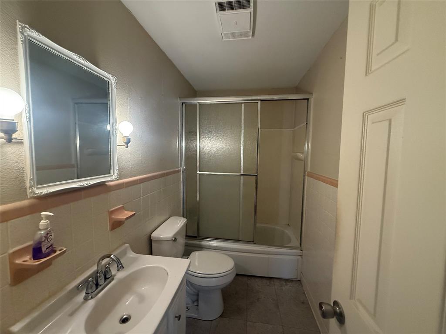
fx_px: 180
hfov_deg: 102.1
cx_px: 223
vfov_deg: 85.7
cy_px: 167
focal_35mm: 14
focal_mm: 2.22
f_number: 2.2
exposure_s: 1/120
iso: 640
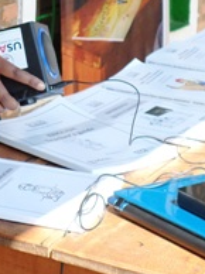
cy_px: 28
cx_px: 27
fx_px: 942
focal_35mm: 119
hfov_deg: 12.3
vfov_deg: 16.4
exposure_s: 1/250
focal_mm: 6.5
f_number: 3
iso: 80
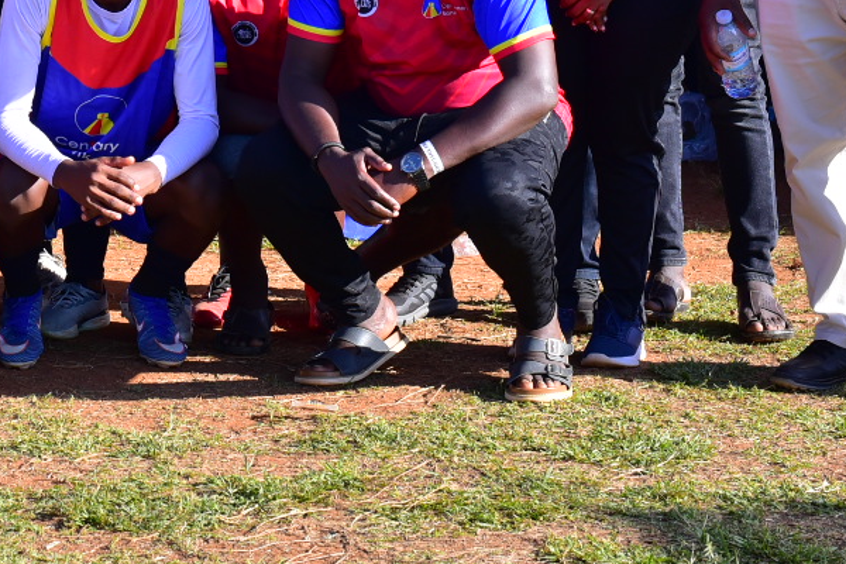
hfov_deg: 14.8
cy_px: -178
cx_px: -69
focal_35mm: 135
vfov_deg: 10.0
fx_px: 3172
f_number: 6.3
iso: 320
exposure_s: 1/800
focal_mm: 50
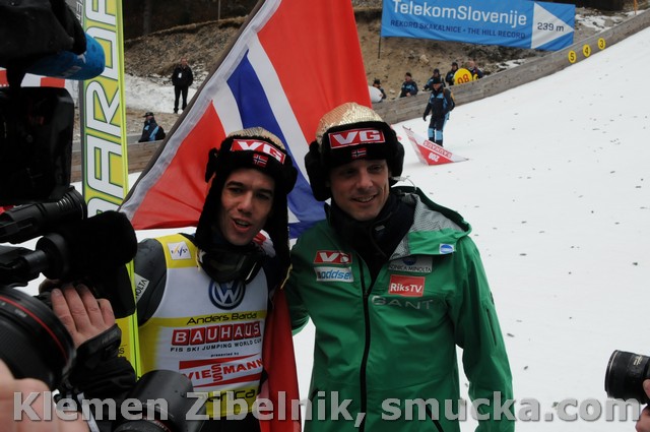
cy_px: 216
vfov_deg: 31.8
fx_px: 757
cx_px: 325
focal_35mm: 42
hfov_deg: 46.5
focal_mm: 28
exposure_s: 1/400
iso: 800
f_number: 11
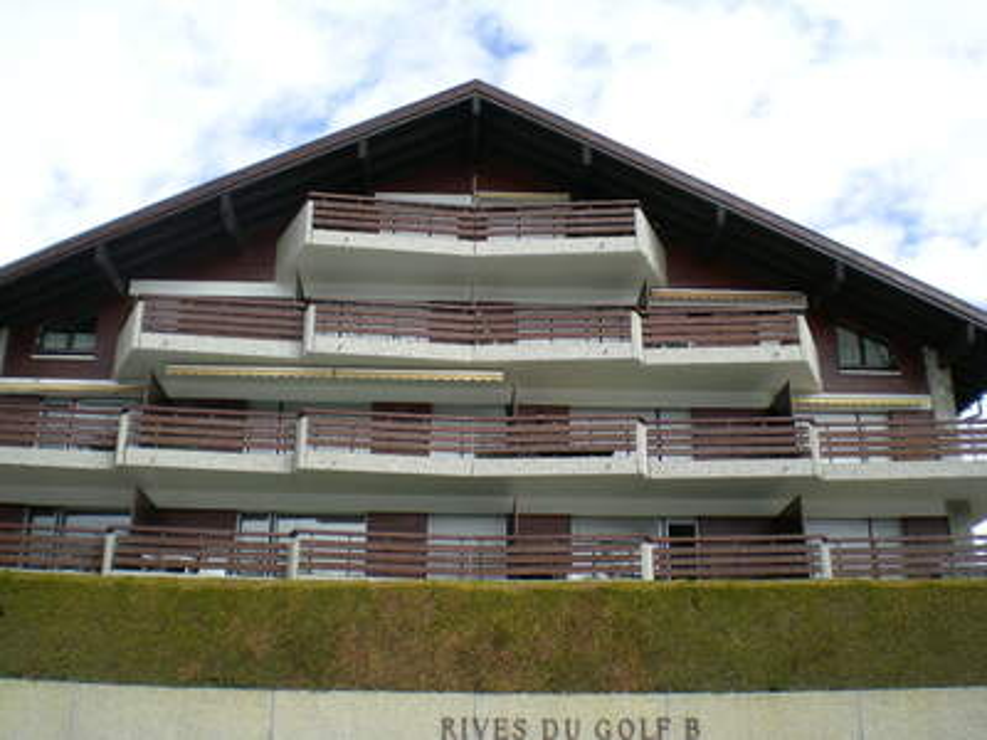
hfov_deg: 49.0
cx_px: 494
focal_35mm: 38
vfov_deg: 37.7
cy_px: 370
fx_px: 1083
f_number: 4.6
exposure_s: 1/348
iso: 77
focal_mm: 6.3
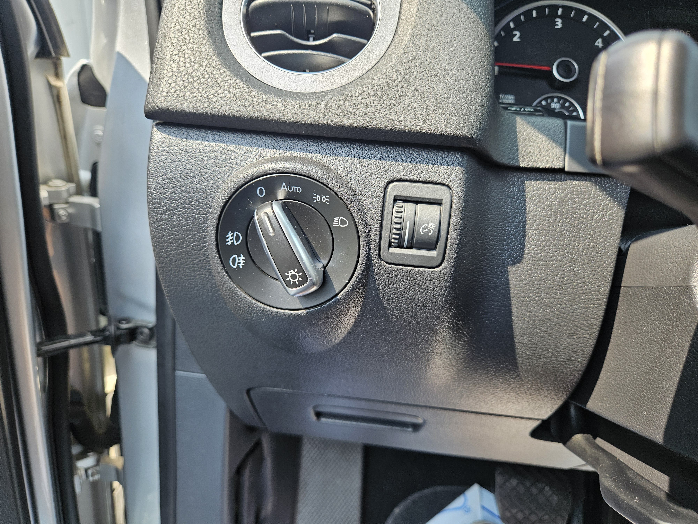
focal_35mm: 23
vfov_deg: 58.9
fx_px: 464
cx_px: 349
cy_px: 262
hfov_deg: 73.9
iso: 40
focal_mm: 5.4
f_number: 1.8
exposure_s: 1/221
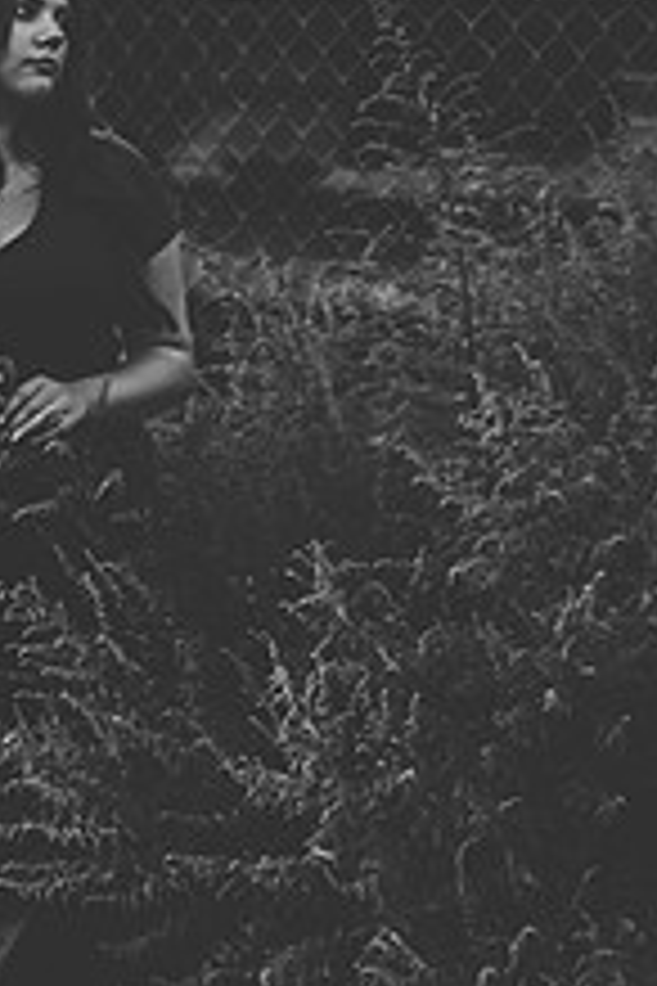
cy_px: 329
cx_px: 9
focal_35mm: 154
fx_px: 4215
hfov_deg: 8.9
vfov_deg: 13.3
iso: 1000
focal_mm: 75
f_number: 2.8
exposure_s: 1/100
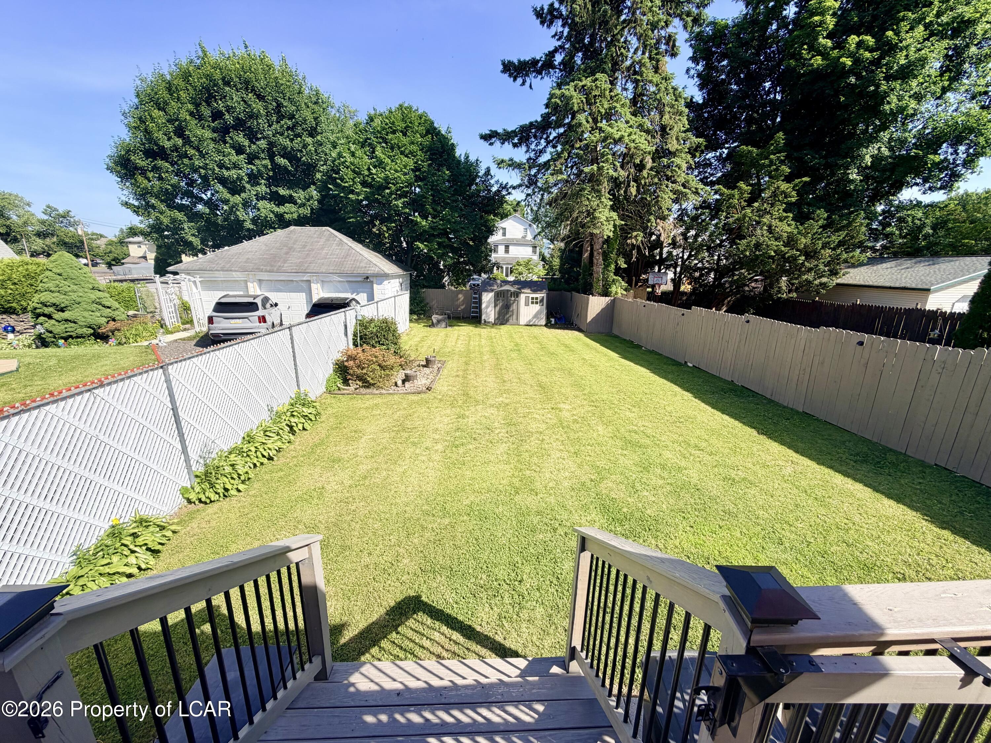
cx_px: 496
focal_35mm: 14
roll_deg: -0.4
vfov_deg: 85.7
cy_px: 372
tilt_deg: -15.0
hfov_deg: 102.1
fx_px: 401
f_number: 2.2
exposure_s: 1/770
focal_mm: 2.22
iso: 32
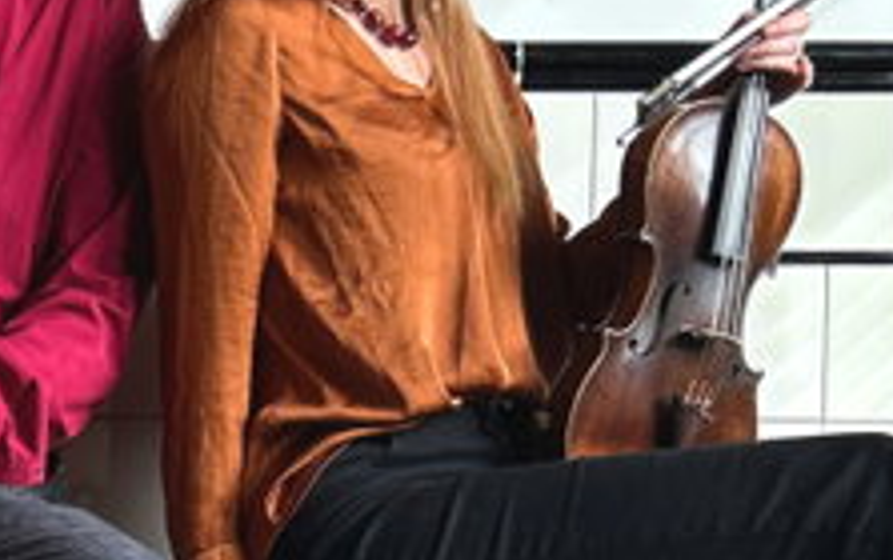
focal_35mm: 79
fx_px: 1925
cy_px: 212
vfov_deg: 16.5
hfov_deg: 24.0
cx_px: -152
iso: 64
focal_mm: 5.7
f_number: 1.5
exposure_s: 1/50
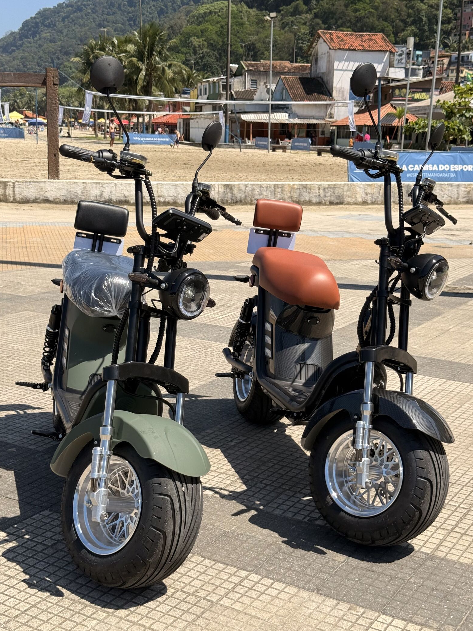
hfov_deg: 29.7
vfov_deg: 38.9
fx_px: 893
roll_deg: -2.1
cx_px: 238
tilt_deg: -11.0
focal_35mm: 49
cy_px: 311
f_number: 1.78
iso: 80
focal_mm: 6.76
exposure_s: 1/6024
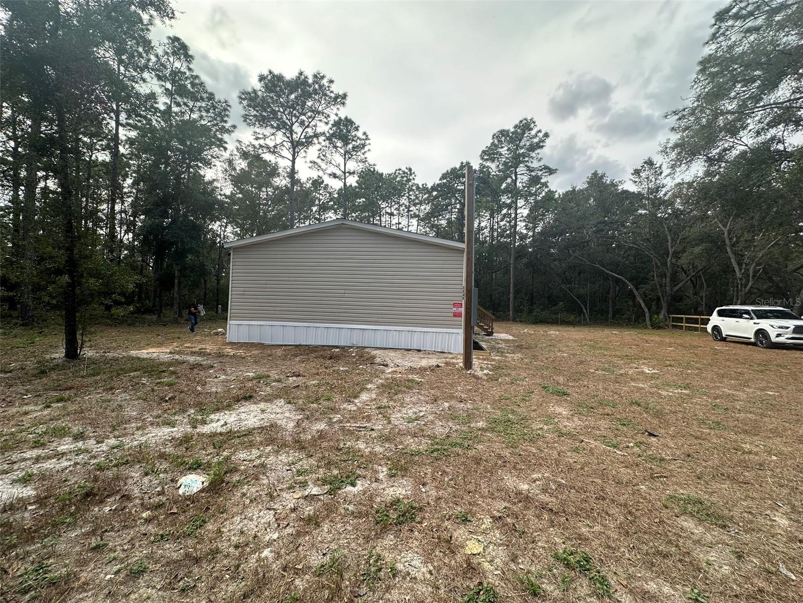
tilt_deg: +0.0
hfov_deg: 102.1
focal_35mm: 14
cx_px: 402
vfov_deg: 85.7
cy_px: 302
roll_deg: -1.9
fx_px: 325
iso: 40
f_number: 2.2
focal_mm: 2.22
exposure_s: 1/558
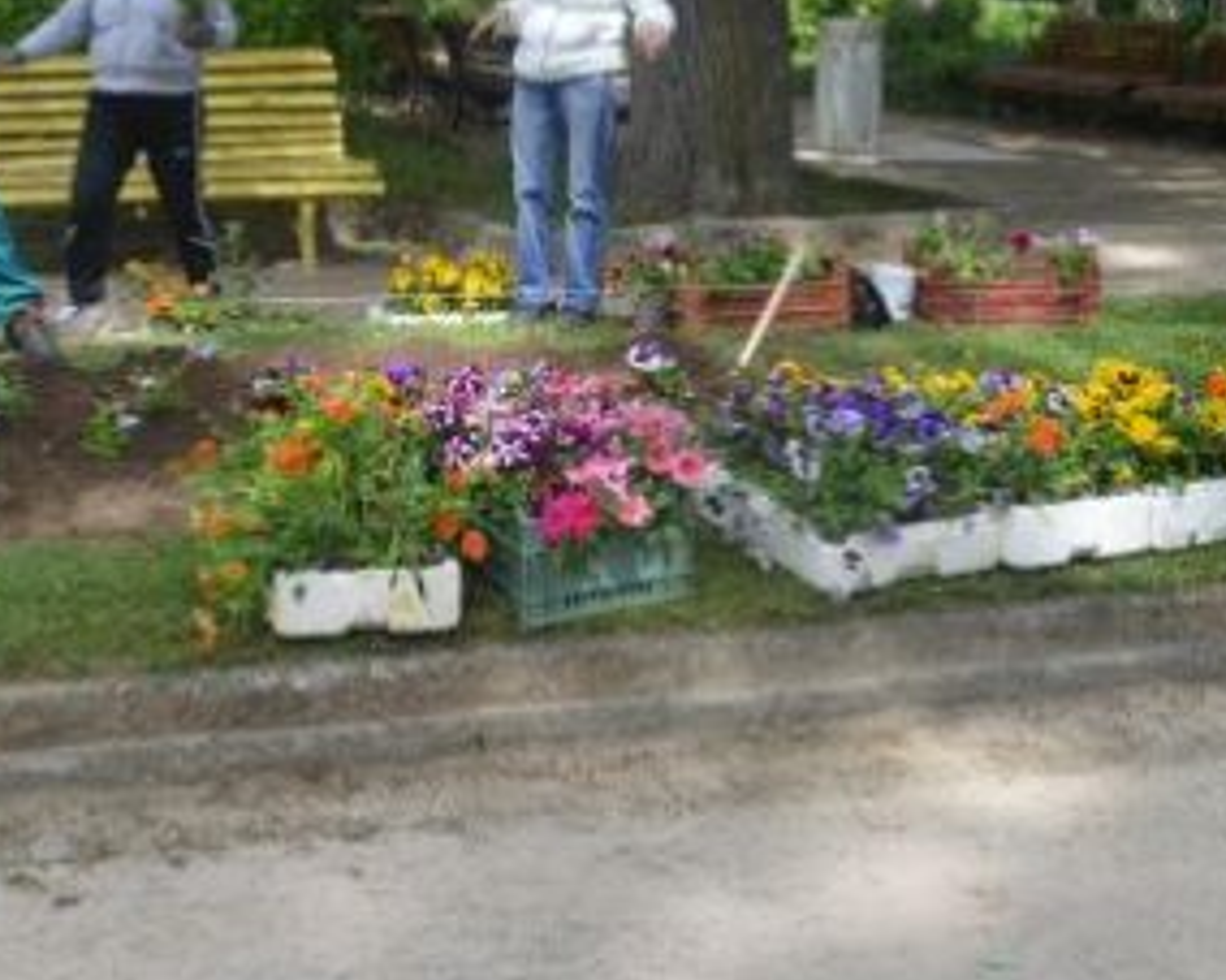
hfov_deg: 30.4
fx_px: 2249
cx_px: 475
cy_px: 52
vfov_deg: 23.7
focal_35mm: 62
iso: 100
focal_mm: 18
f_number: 5.6
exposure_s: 1/125
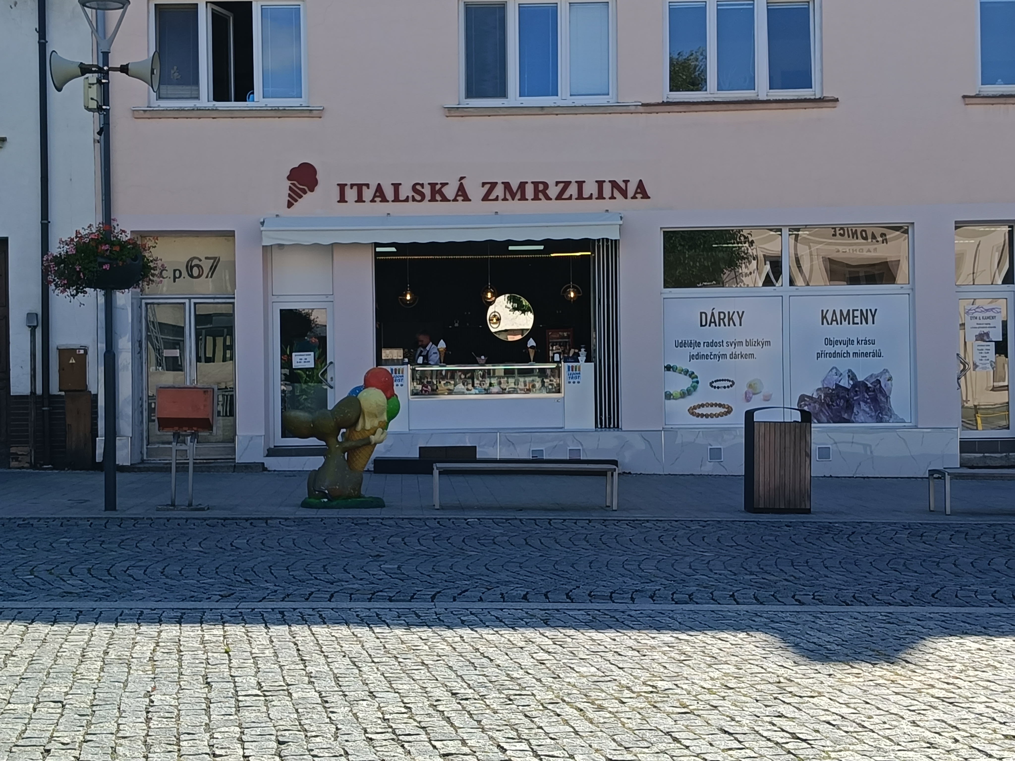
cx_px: 508
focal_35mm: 52
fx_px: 1525
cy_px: 380
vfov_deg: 28.0
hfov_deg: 36.8
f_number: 1.88
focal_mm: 4.84
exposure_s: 1/676
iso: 50
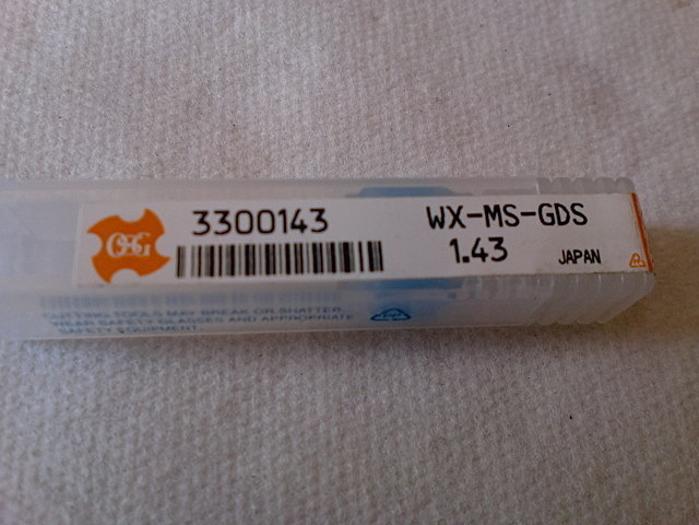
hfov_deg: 52.6
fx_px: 707
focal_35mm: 35
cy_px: 262
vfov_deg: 40.7
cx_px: 350
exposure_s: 1/60
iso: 125
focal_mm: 6.3
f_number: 3.1
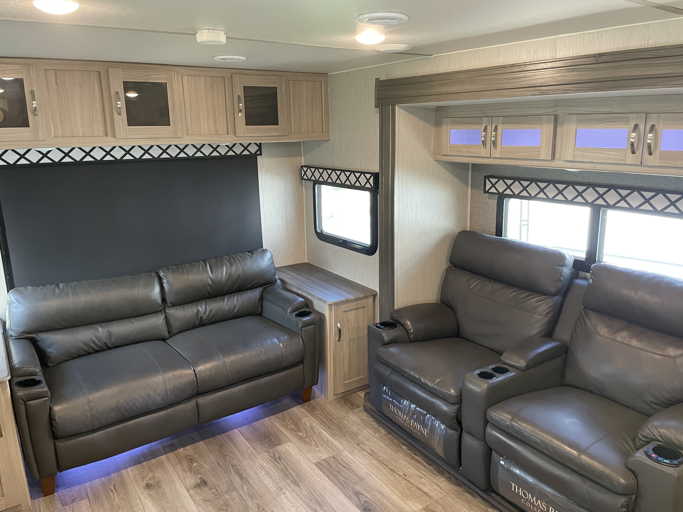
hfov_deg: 67.3
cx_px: 342
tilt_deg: -11.7
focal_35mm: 26
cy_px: 256
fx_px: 513
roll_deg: +2.2
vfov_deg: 53.1
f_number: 1.6
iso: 500
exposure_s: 1/60
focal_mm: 4.2
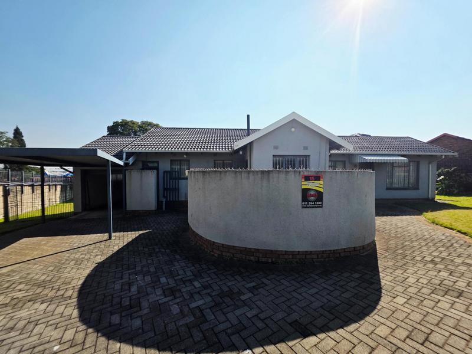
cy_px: 177
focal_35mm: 13
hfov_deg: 106.2
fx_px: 177
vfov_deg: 89.9
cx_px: 236
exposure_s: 1/5000
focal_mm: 2.2
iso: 40
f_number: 1.9
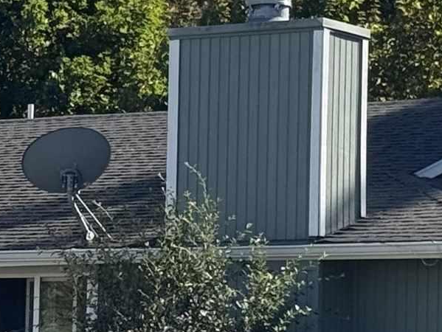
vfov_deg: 6.0
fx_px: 3143
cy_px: 294
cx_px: 72
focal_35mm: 246
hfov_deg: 8.0
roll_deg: -0.7
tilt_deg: +3.0
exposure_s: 1/2717
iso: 64
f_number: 1.78
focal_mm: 6.76
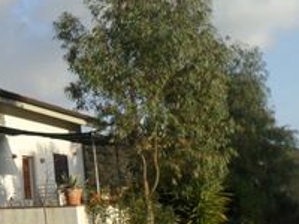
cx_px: -145
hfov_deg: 21.8
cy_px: 79
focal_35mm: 75
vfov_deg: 19.6
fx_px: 648
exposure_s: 1/750
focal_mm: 4.5
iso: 80
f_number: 2.5
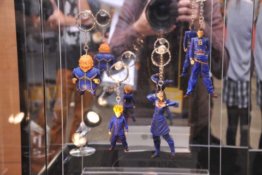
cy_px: 88
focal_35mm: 70
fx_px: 509
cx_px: 131
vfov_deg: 19.5
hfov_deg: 28.8
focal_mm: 70
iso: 1600
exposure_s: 1/100
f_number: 10
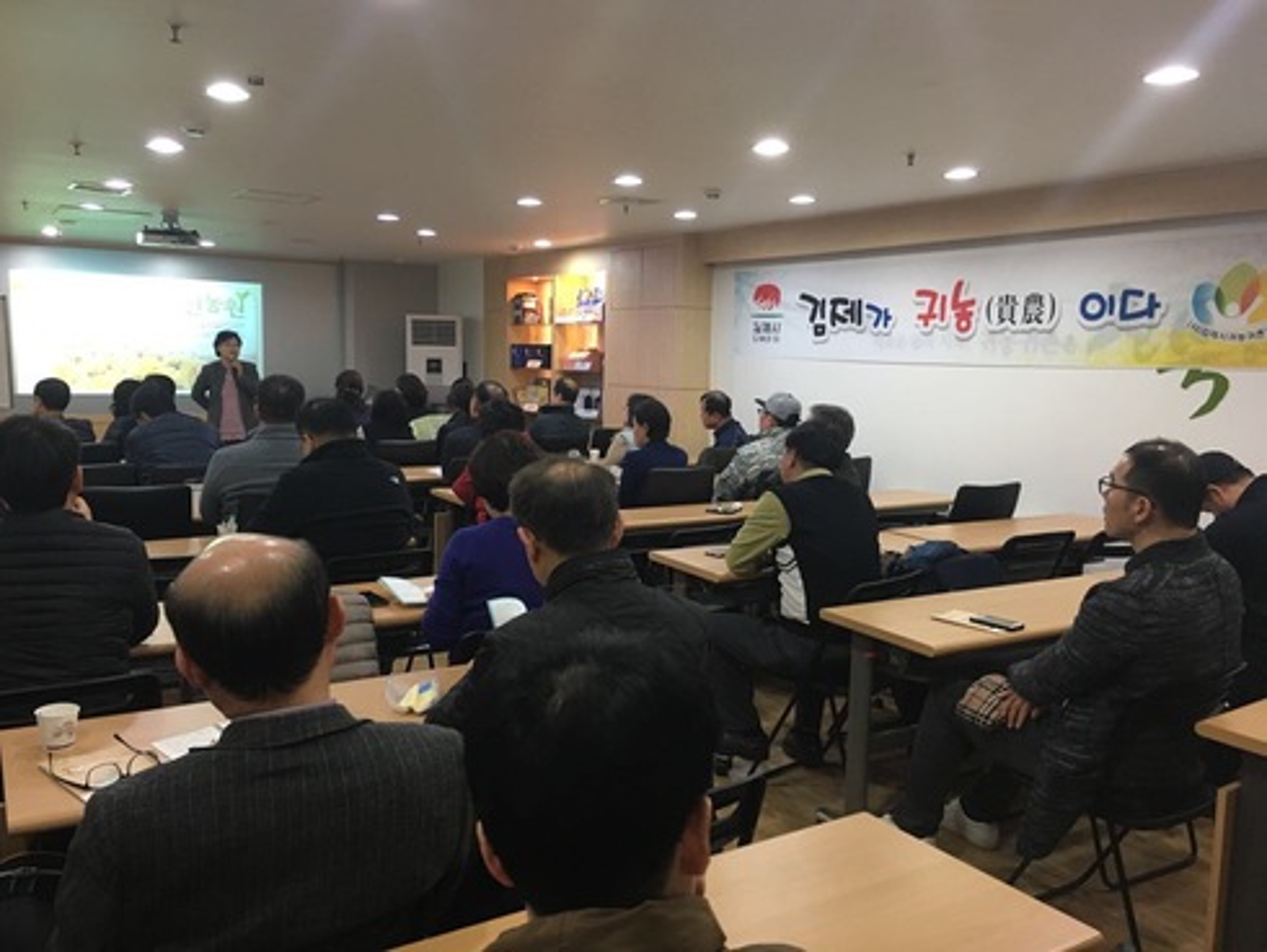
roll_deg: -1.9
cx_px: 634
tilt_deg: -6.7
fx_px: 1062
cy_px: 476
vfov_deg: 48.3
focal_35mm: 29
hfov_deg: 61.6
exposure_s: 1/30
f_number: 2.2
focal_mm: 4.15
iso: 125
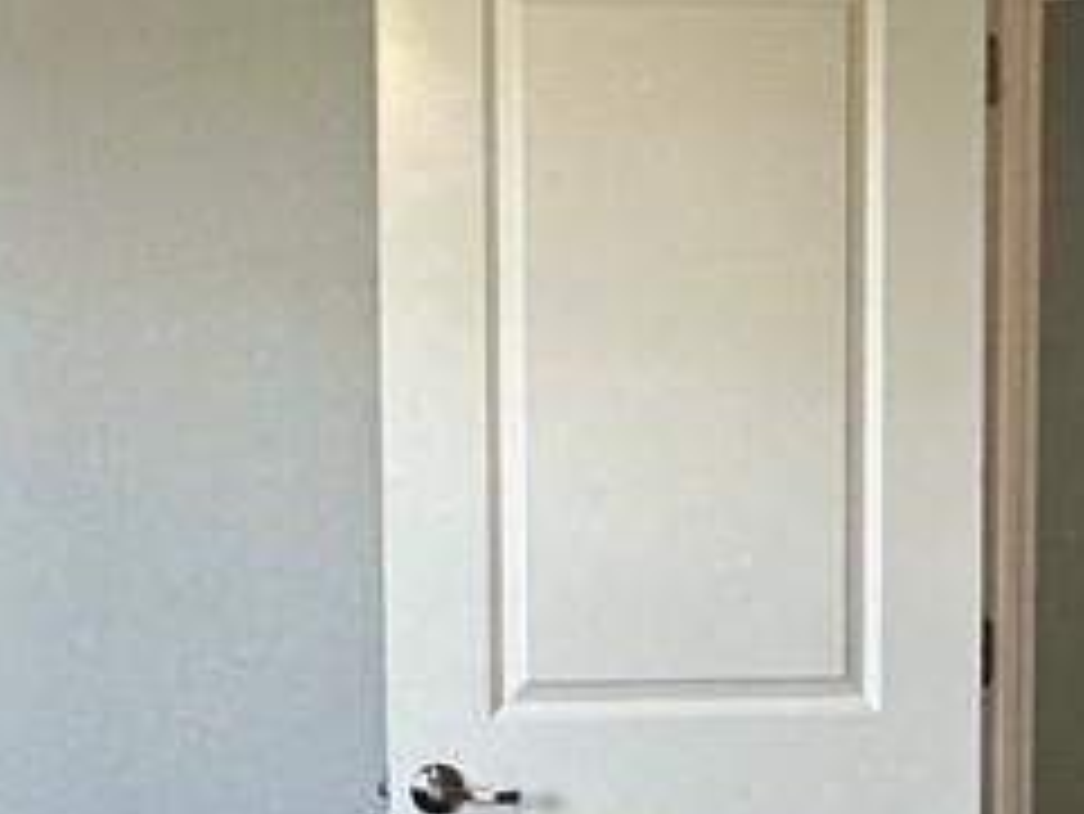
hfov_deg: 21.1
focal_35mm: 93
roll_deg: +0.1
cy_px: 747
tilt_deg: -5.2
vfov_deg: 15.7
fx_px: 2914
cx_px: 607
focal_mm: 2.22
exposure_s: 1/120
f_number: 2.2
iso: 200
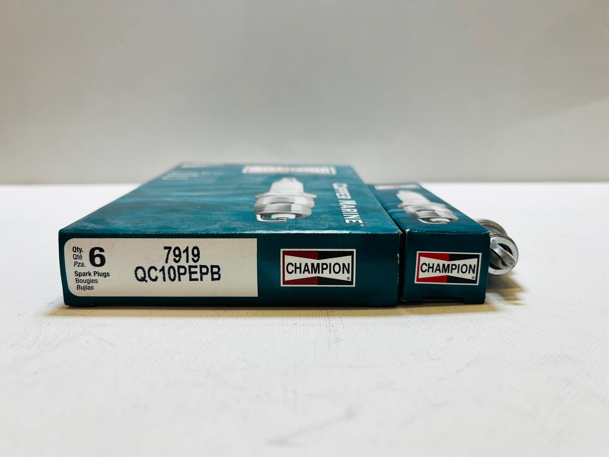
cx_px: 304
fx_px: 457
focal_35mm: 26
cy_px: 228
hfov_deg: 67.3
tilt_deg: -12.9
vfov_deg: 53.1
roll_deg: +0.1
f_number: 1.6
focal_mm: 5.1
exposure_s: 1/120
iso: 32
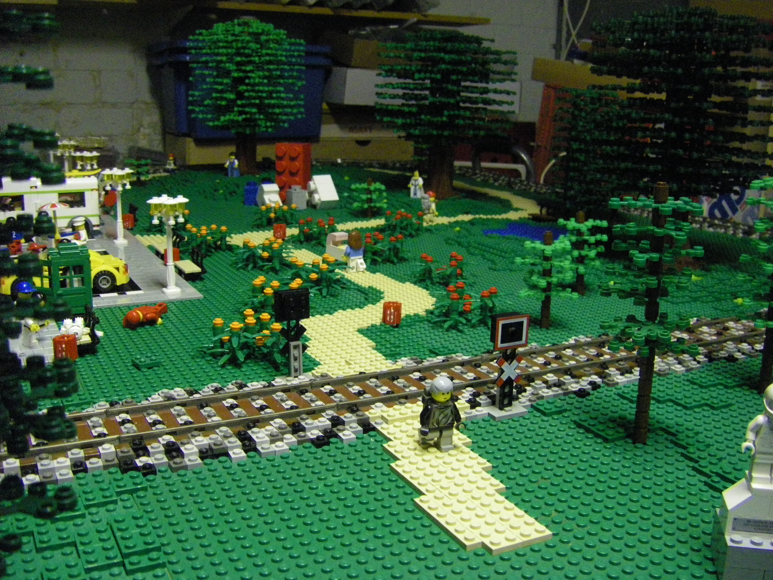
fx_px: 849
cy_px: 290
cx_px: 386
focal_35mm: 38
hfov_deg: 49.0
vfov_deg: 37.7
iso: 800
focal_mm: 6.3
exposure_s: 1/30
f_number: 3.5
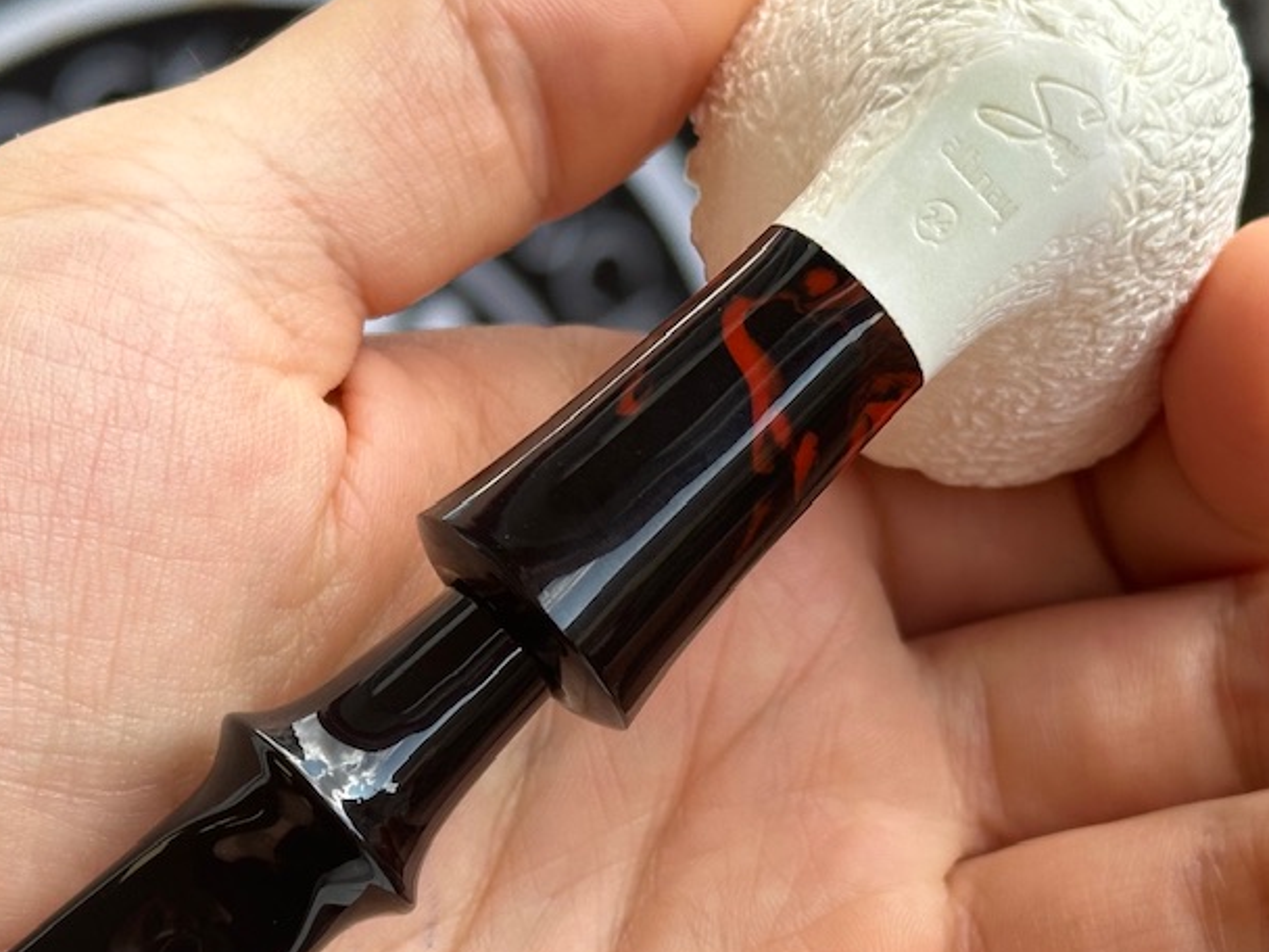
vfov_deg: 14.6
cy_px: 580
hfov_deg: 19.4
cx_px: 574
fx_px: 3703
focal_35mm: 101
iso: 64
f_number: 1.78
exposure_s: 1/740
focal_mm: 6.86
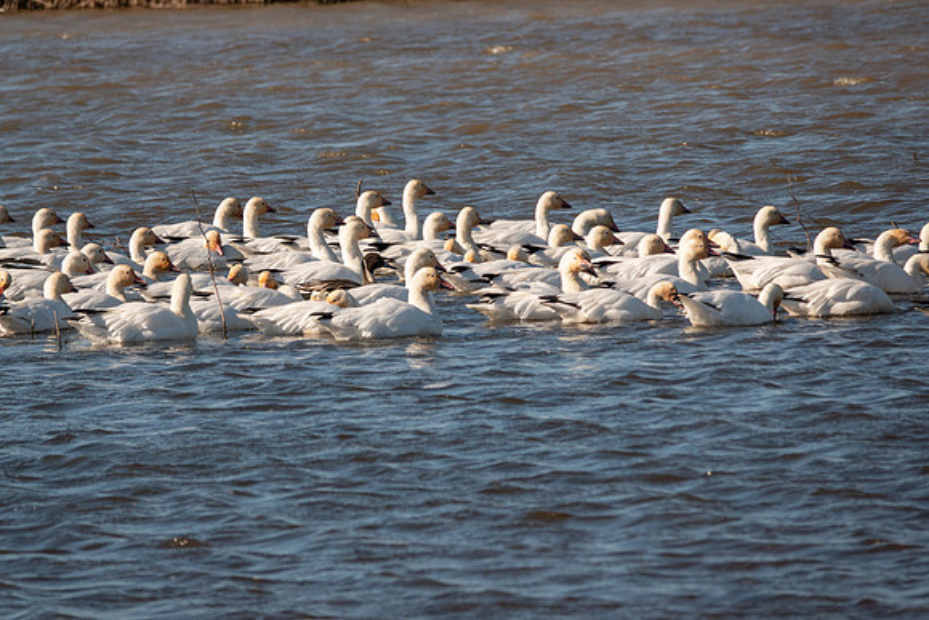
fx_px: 12606
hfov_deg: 4.2
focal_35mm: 488
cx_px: 495
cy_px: 289
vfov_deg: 2.8
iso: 100
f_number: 5
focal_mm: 167.98
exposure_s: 1/1250
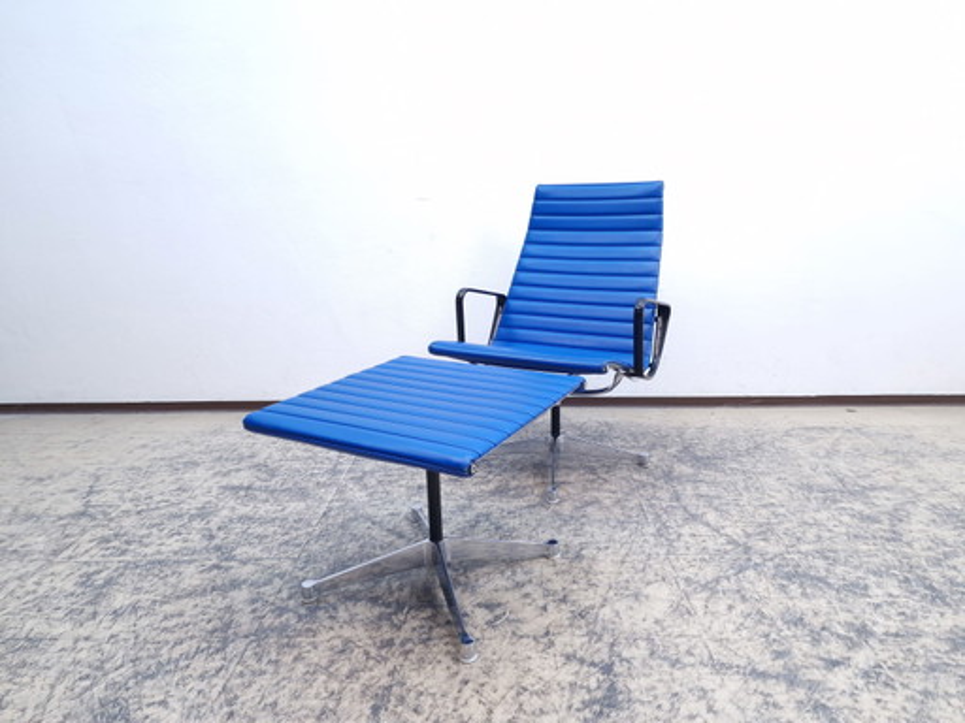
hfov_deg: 73.9
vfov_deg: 58.9
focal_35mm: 23
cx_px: 482
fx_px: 641
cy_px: 362
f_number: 1.8
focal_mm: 6.4
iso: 64
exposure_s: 1/30
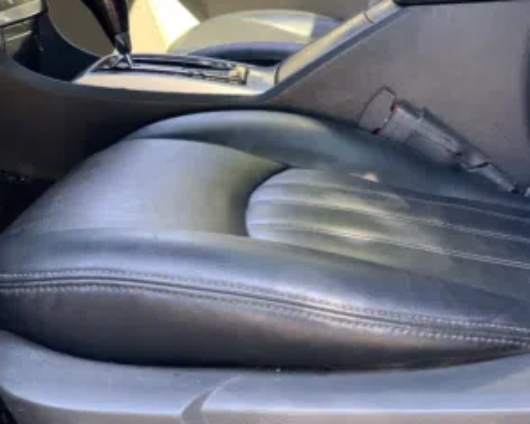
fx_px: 1082
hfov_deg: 27.5
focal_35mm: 69
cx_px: 263
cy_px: 198
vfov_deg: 22.2
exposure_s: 1/71
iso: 125
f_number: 2.4
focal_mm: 6
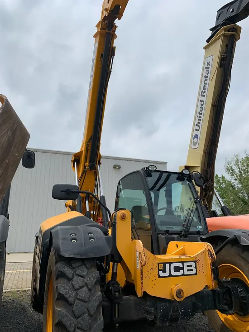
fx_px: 249
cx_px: 124
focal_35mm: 26
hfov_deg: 53.1
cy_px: 166
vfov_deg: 67.3
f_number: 1.8
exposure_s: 1/6061
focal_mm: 4.25
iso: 25
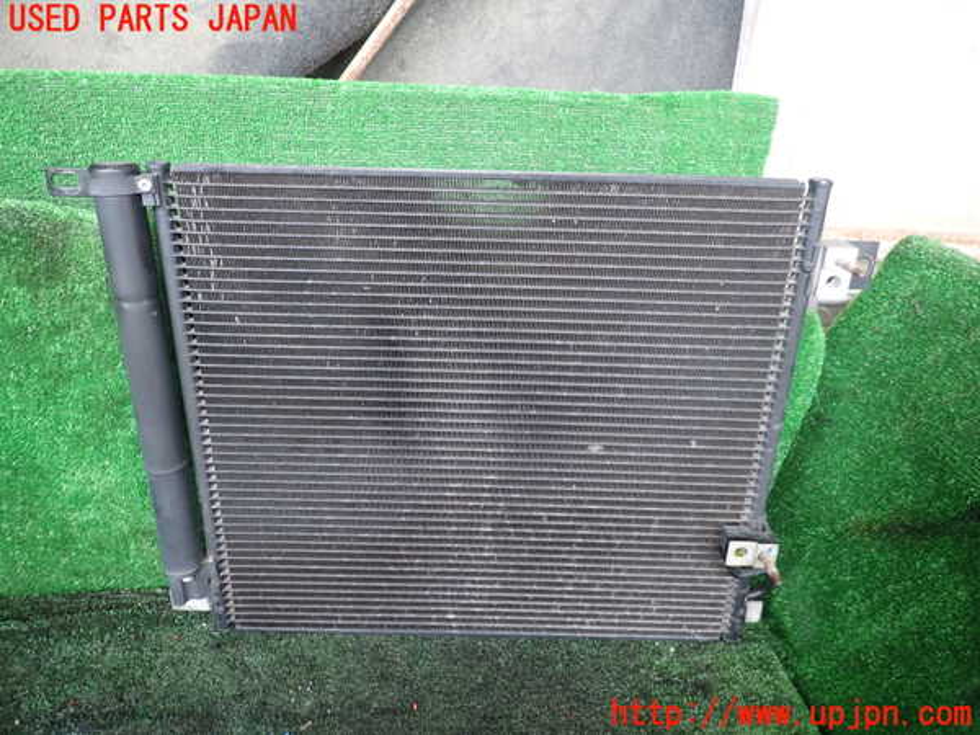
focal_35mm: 25
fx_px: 708
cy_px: 368
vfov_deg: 54.9
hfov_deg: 69.4
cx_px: 490
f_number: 2
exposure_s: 1/50
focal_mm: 4.5
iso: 200
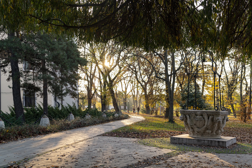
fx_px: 315
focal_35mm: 45
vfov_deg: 29.9
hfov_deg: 43.6
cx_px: 126
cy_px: 84
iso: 400
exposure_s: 1/160
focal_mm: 45
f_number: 5.6
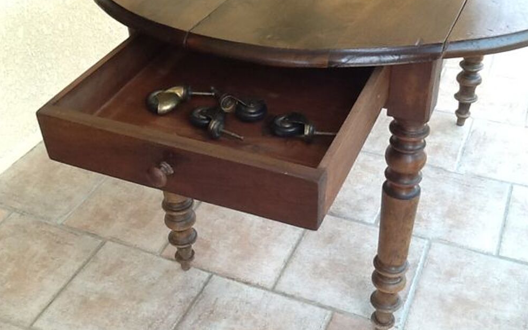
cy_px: 150
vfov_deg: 27.4
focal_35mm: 47
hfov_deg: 42.6
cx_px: 263
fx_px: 676
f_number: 2.4
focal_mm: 2.03
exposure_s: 1/120
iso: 50
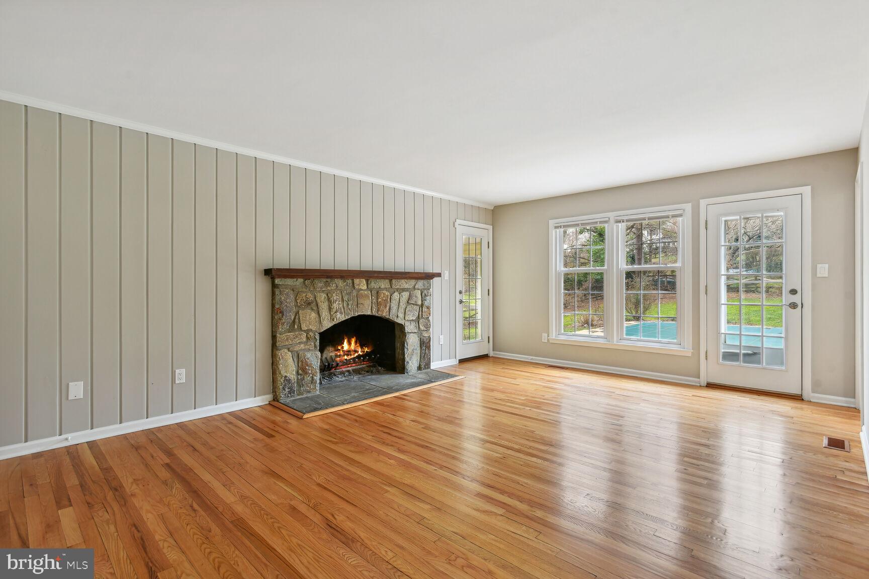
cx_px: 434
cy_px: 290
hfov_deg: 93.3
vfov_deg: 70.4
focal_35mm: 17
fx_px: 410
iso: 200
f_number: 8
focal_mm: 17
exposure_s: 1/6
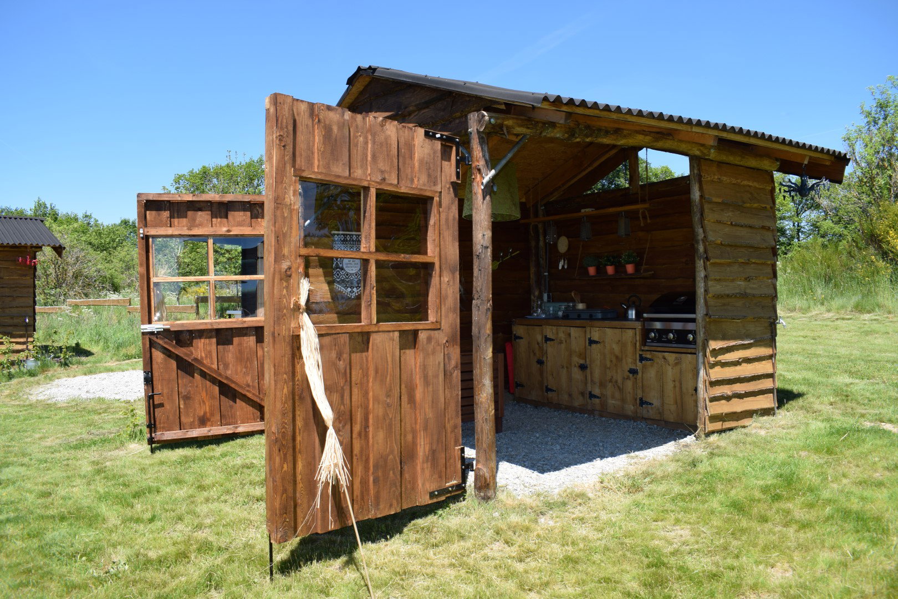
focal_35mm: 27
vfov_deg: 47.9
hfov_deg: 67.4
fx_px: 673
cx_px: 449
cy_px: 300
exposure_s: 1/200
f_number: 7.1
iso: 100
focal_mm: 18
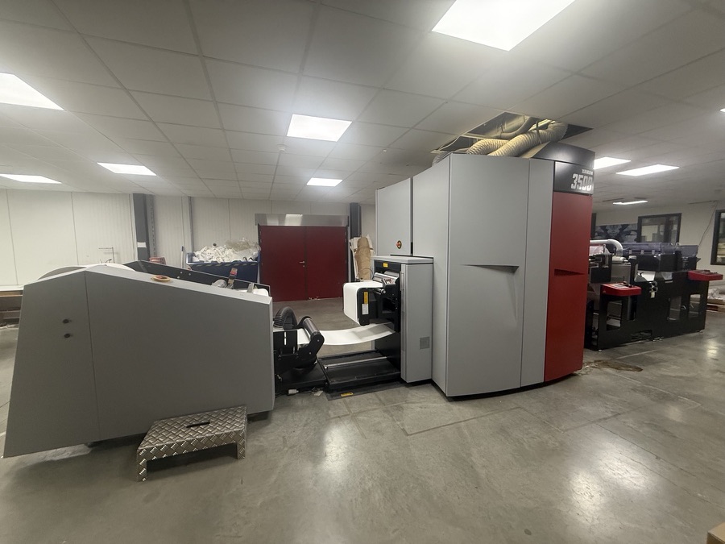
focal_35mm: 14
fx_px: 293
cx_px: 362
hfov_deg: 102.1
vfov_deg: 85.7
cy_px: 272
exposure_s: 1/100
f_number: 2.2
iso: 320
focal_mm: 2.22
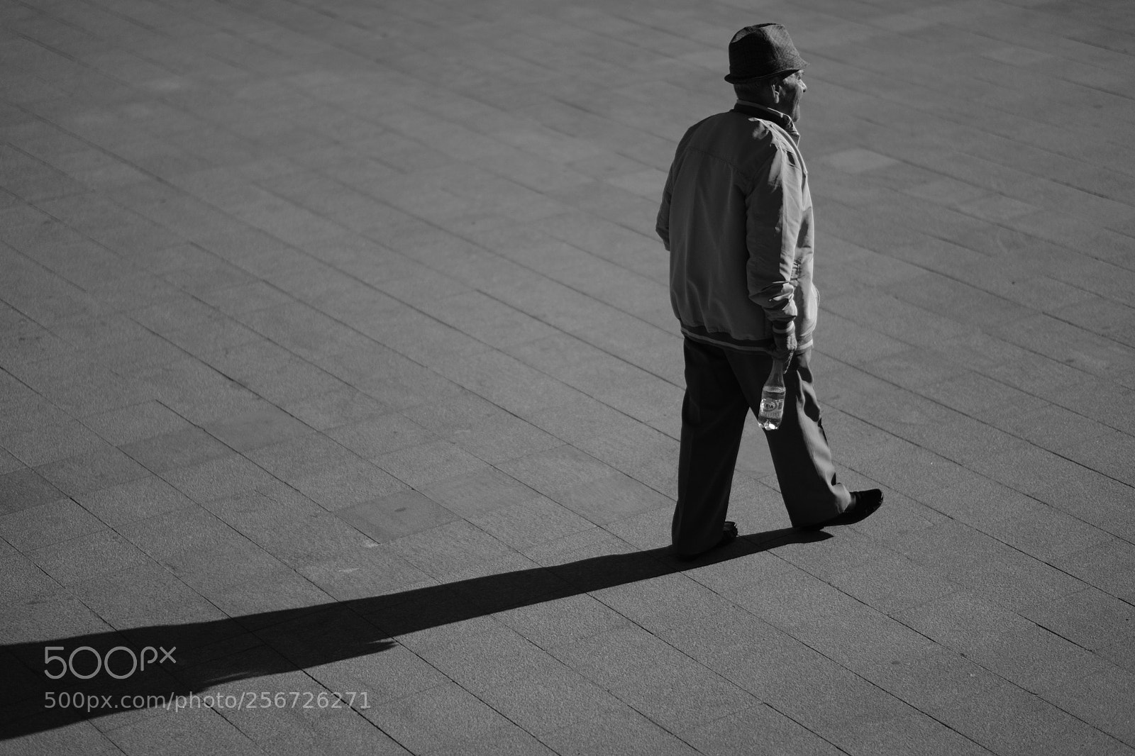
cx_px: 568
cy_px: 378
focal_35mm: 84
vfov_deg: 16.3
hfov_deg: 24.2
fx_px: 2648
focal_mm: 56
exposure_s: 1/26000
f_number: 1.2
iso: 200
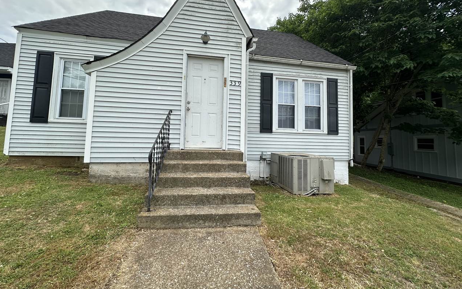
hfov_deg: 101.5
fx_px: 189
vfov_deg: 74.4
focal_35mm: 15
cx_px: 232
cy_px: 125
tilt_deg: +4.9
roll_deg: -1.3
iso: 40
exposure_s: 1/1642
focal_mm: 2.22
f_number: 2.2
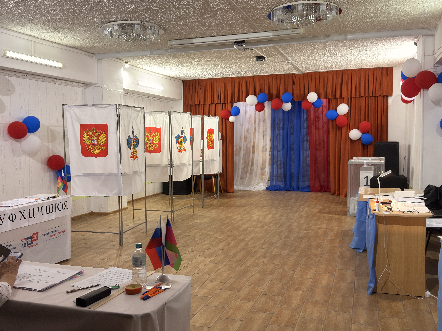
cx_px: 221
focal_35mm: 35
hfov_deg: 52.6
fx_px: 447
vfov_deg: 40.7
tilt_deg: -3.8
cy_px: 166
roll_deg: +0.9
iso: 125
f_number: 1.78
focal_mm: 6.76
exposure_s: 1/50
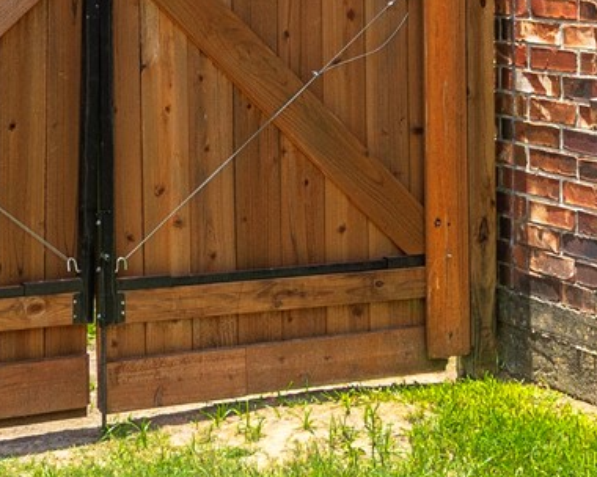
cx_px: 331
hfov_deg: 16.3
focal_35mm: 118
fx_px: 2085
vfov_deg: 12.8
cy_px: -64
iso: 125
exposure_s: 1/200
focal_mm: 22
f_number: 11
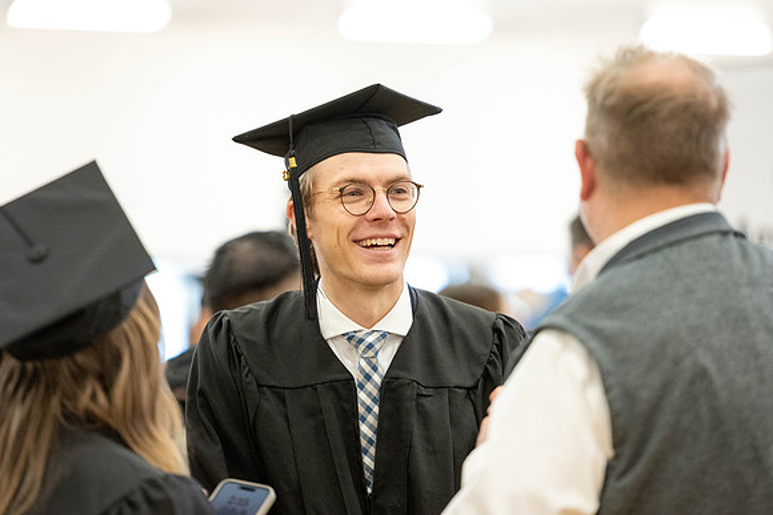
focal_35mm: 208
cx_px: 386
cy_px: 218
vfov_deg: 6.6
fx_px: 4459
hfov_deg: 9.9
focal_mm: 180
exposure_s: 1/160
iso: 2500
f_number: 2.8
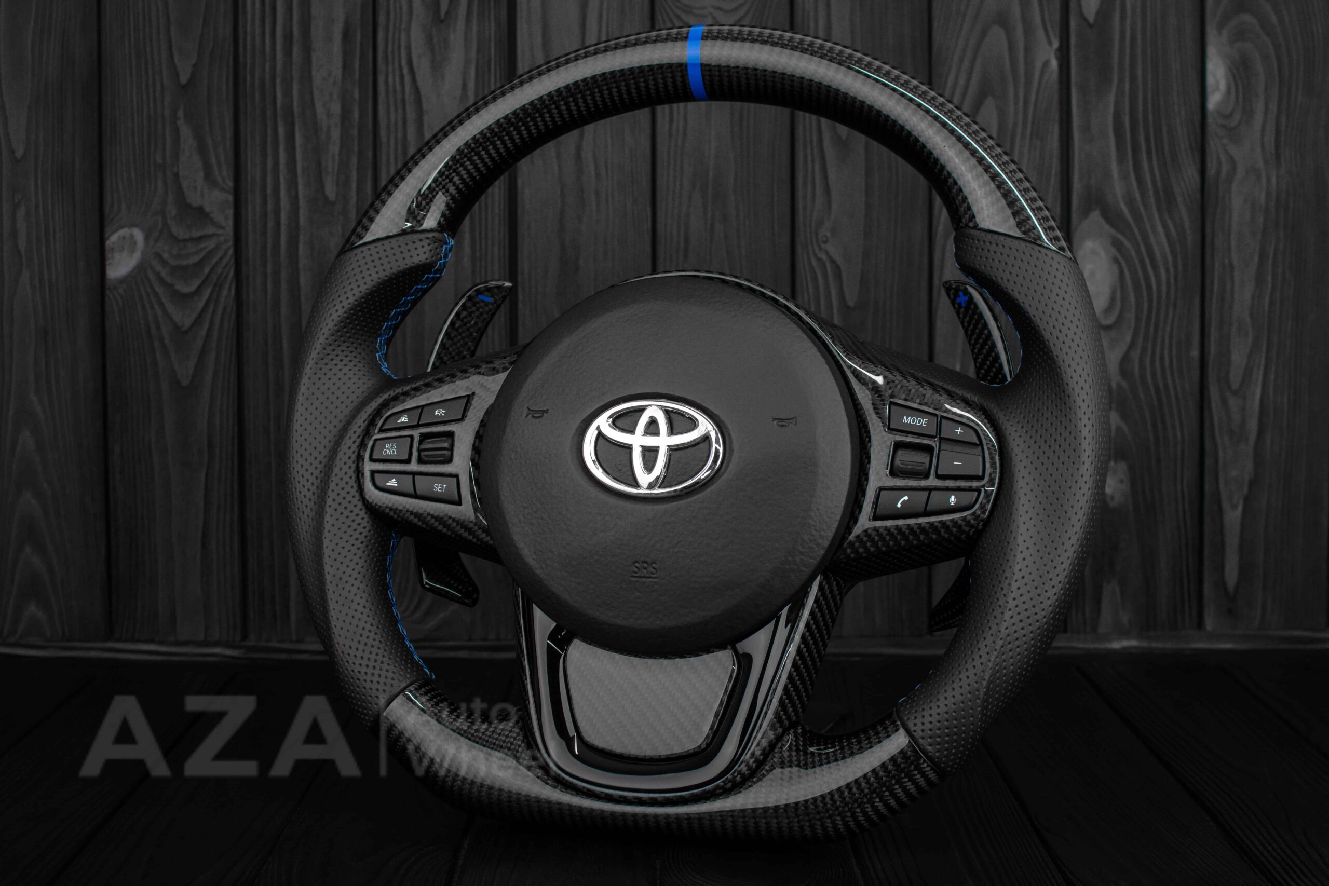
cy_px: 443
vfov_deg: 25.8
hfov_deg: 37.8
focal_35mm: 52
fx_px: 1938
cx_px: 664
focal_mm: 35
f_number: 6.3
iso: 500
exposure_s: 1/125
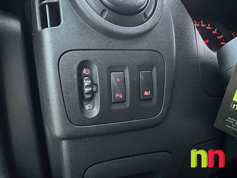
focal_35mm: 24
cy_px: 89
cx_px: 118
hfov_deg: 71.6
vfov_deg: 56.8
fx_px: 164
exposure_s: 1/3200
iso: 80
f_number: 1.8
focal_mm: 6.86
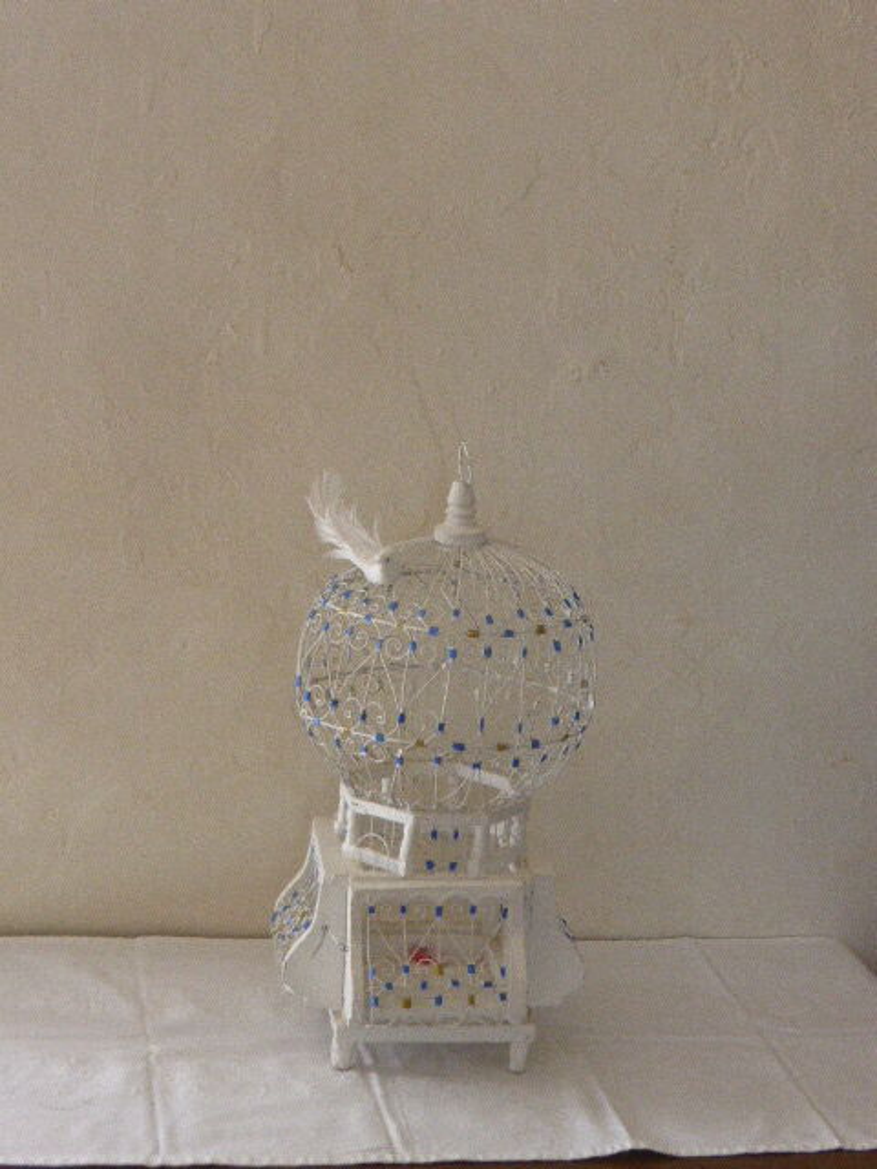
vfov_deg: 28.2
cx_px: 438
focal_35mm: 69
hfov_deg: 21.3
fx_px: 2331
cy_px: 584
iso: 640
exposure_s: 1/125
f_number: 4.9
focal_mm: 11.7
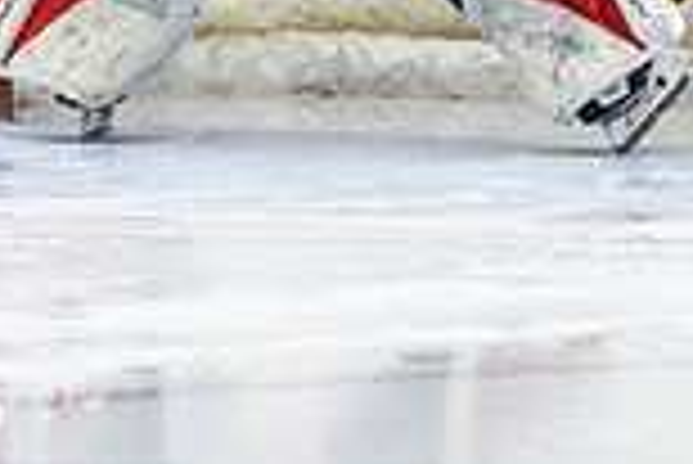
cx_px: 1413
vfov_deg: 1.3
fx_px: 19961
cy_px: -337
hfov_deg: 2.0
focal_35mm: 1036
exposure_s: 1/640
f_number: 2.8
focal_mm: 180
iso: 3200
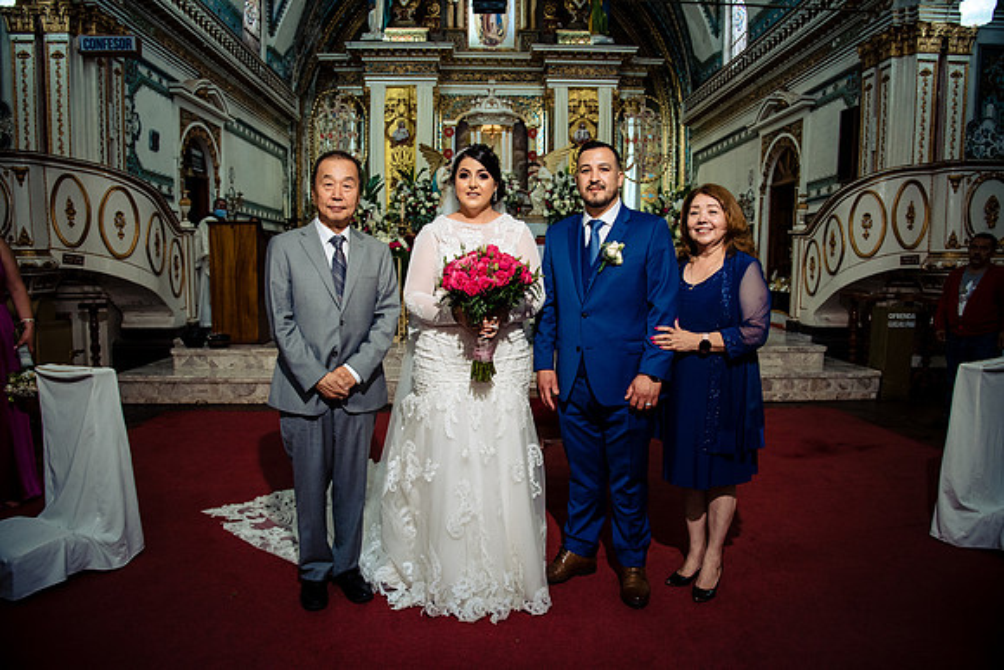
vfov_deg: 53.2
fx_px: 669
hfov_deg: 73.7
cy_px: 335
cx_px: 502
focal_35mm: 24
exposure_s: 1/125
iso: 2000
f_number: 5.6
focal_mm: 24
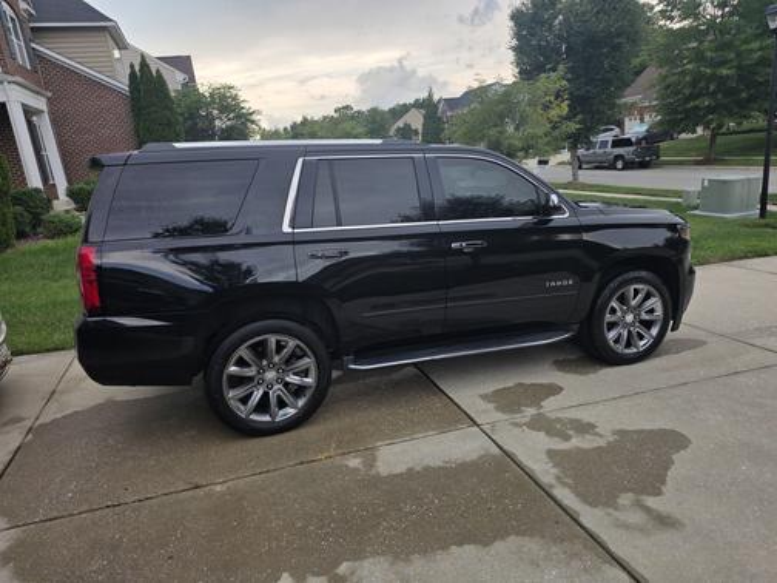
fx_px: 516
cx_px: 388
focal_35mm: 23
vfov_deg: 58.9
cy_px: 292
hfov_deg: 73.9
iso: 25
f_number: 1.7
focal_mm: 6.25
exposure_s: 1/359
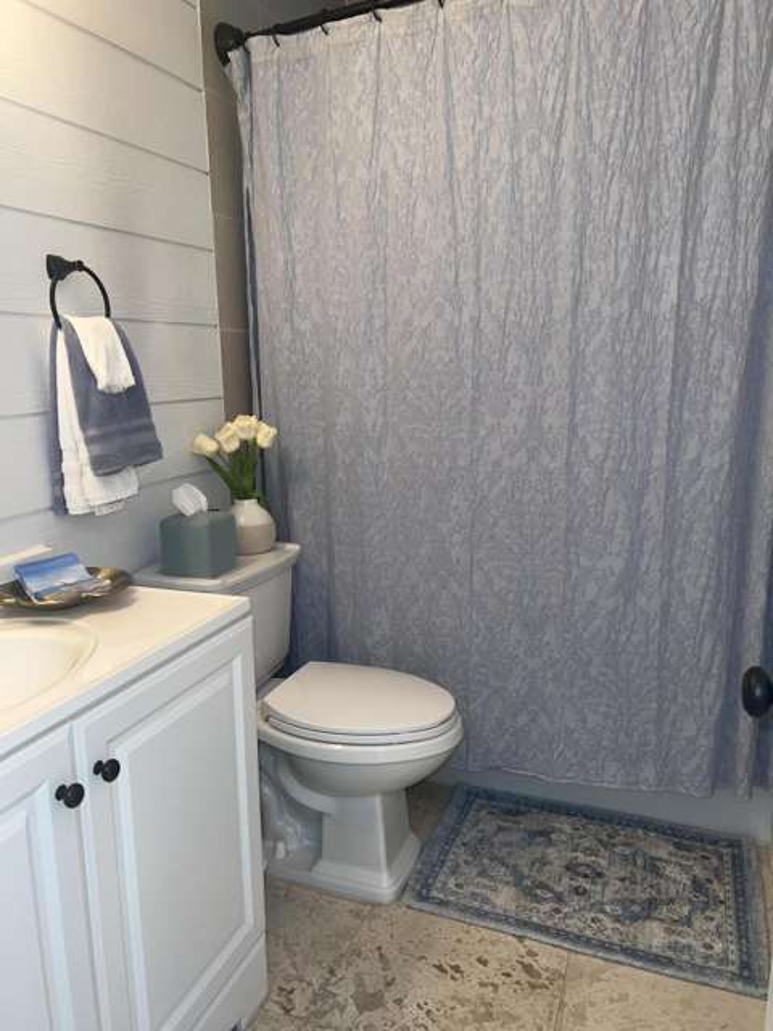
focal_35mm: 26
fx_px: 774
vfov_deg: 67.3
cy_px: 516
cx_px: 386
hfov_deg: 53.1
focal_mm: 5.7
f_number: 1.5
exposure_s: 1/30
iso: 50
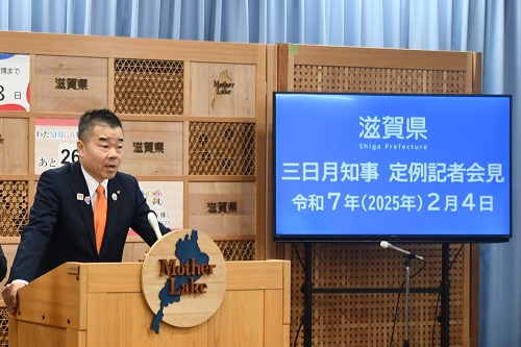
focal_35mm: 52
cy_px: 174
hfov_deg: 38.2
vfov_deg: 26.0
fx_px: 752
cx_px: 260
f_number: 4.2
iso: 1250
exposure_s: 1/125
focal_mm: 35
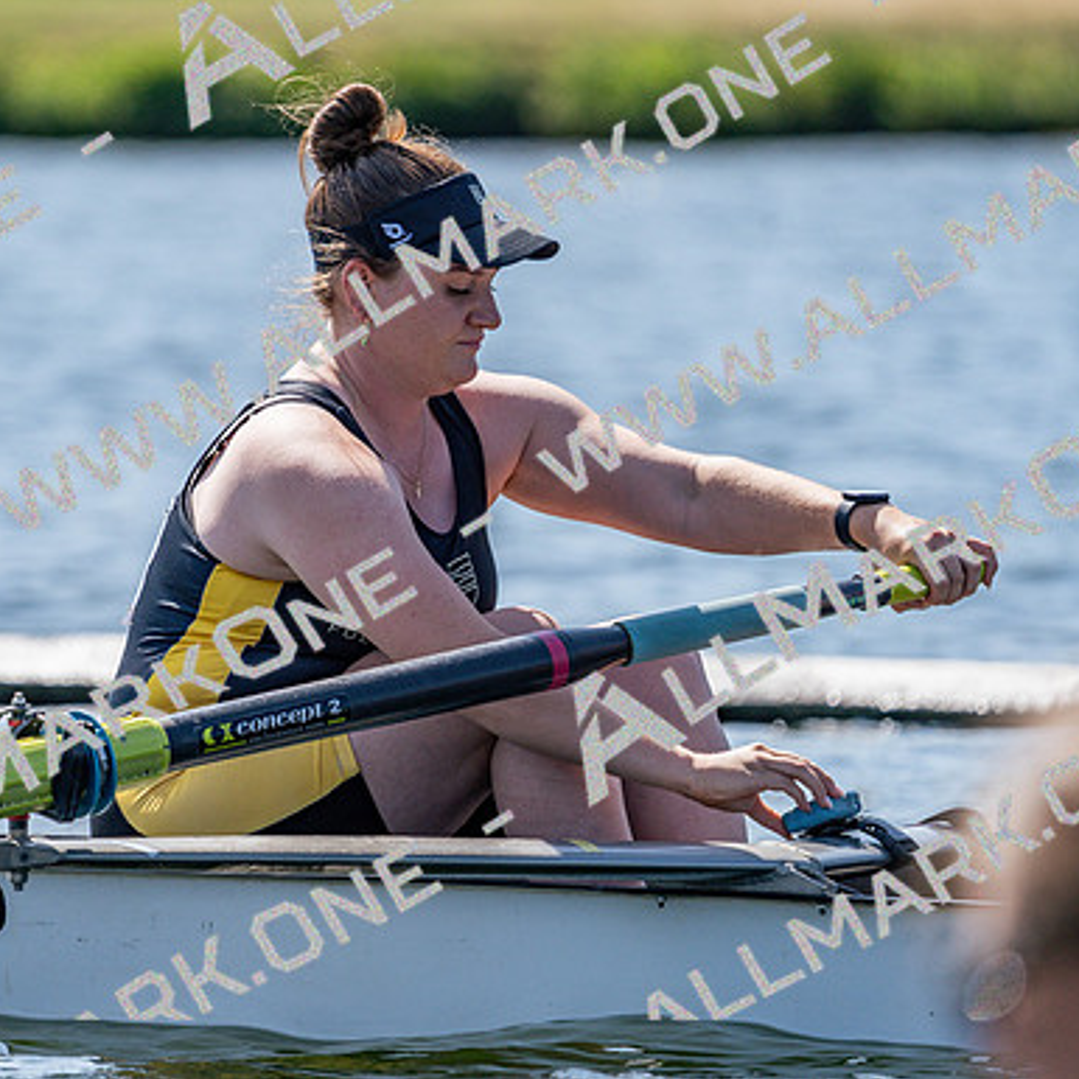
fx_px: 19079
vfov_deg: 3.2
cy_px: 540
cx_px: 334
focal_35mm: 541
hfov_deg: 3.2
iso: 320
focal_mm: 422
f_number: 6.3
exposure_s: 1/2000
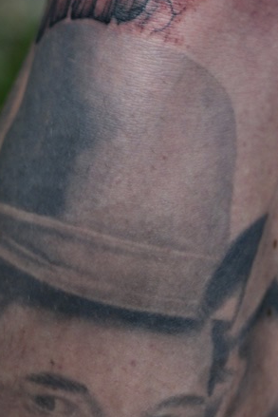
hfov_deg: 7.4
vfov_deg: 10.7
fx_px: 2129
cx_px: 273
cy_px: -250
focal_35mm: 184
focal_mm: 50
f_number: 1.8
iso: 50
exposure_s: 1/250
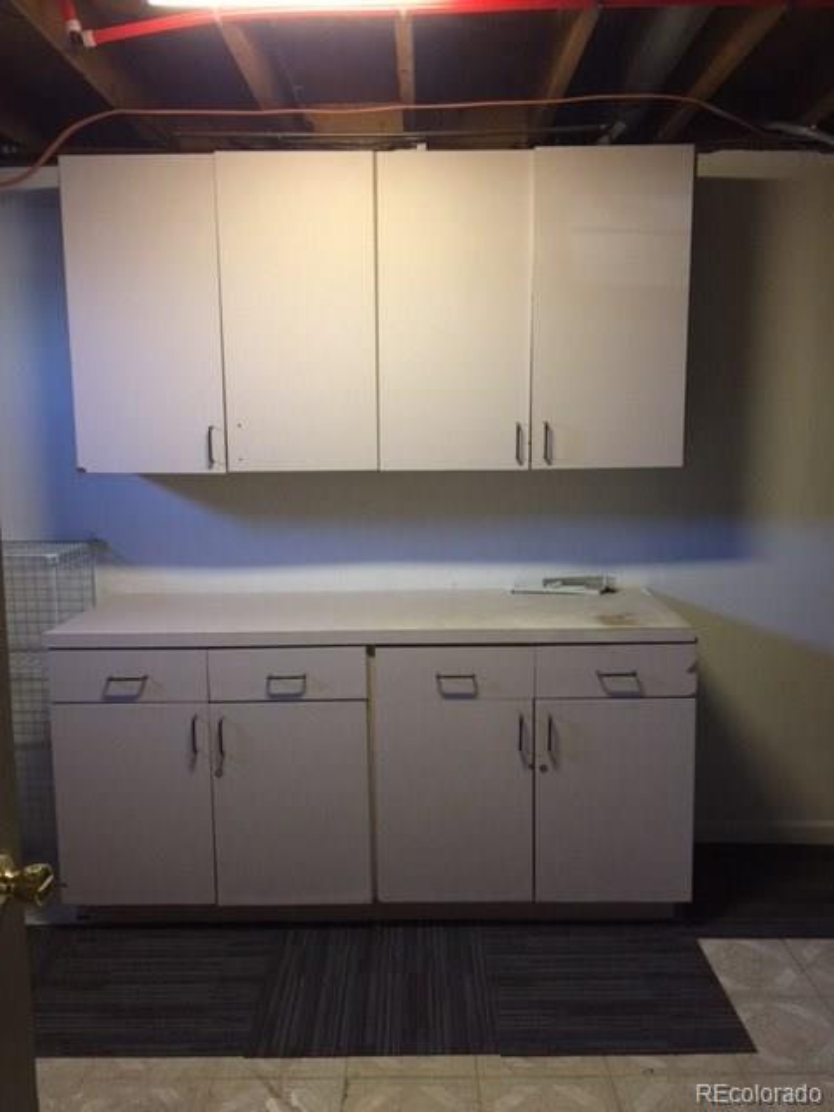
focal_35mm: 29
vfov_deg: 61.7
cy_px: 556
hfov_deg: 48.2
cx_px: 417
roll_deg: +0.2
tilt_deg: -7.3
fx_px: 932
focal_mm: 4.15
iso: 100
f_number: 2.2
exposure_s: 1/15
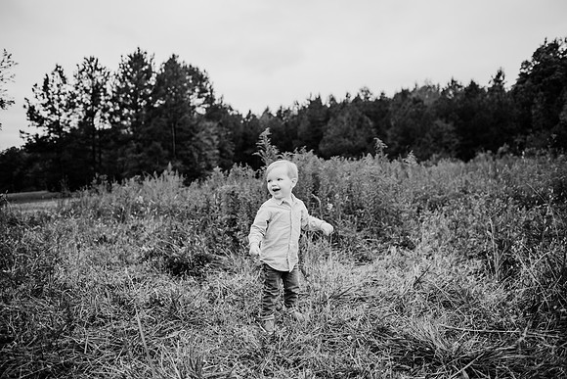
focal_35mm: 24
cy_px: 190
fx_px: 378
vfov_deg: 53.2
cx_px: 284
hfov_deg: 73.7
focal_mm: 24
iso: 125
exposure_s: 1/800
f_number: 2.2
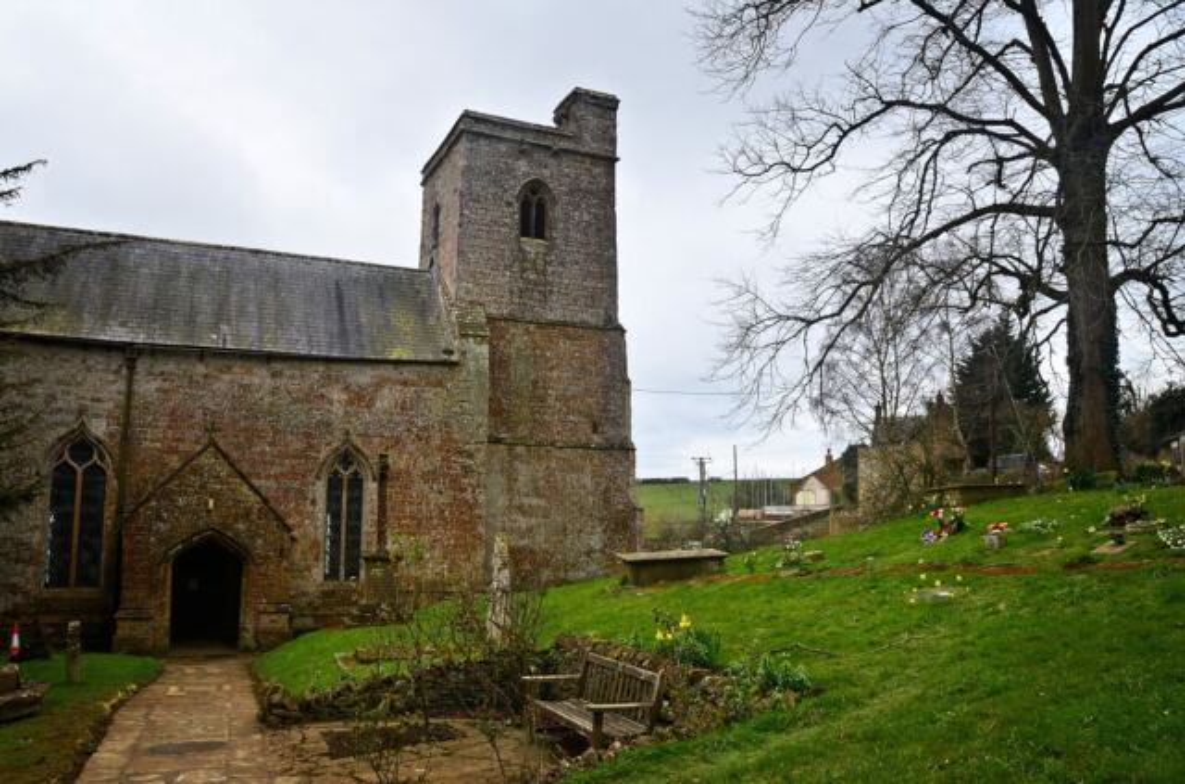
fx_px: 886
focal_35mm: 27
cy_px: 392
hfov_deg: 67.5
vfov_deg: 47.7
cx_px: 592
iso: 400
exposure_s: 1/80
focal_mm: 18
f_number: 16
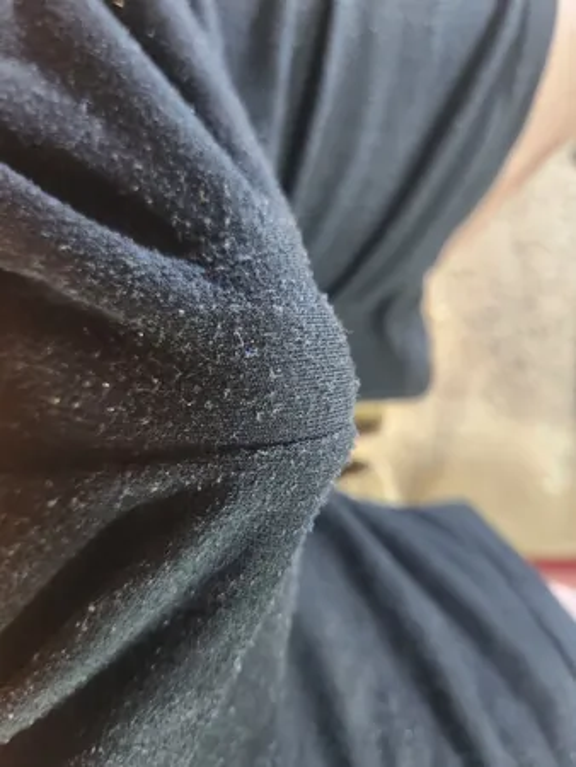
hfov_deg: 58.9
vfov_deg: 73.9
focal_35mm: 23
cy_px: 384
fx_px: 510
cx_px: 288
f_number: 1.8
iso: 800
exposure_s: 1/25
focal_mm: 5.4
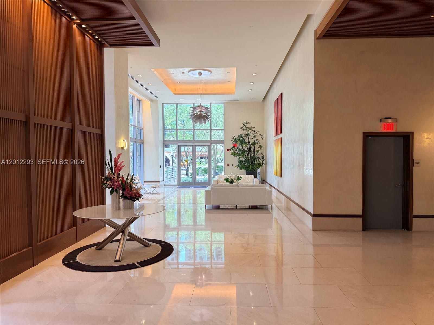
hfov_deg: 71.6
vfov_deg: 56.8
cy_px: 162
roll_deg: +0.6
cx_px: 217
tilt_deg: -1.8
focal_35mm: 24
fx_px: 301
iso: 100
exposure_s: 1/120
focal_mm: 6.76
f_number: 1.78
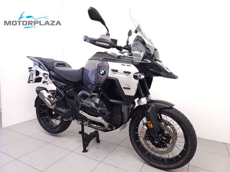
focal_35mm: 23
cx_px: 115
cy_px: 86
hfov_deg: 73.9
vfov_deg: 58.9
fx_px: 153
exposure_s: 1/30
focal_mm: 5.4
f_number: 1.8
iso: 100
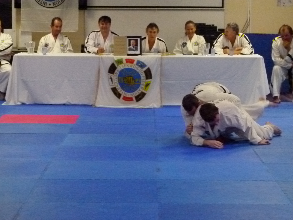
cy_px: 110
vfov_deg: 13.0
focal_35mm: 114
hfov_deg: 17.3
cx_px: 146
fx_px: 965
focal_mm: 20.4
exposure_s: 1/100
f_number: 3.5
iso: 1600
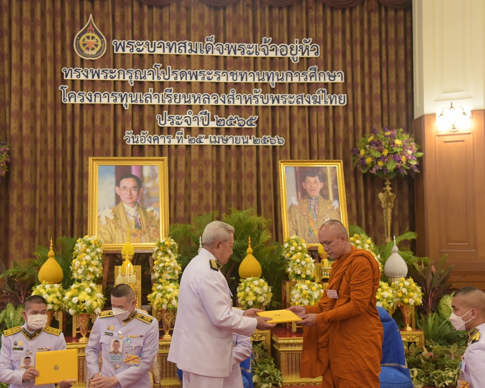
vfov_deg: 32.7
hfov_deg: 40.3
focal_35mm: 46
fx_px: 660
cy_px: 192
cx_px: 221
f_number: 4
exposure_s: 1/160
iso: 2000
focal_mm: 40
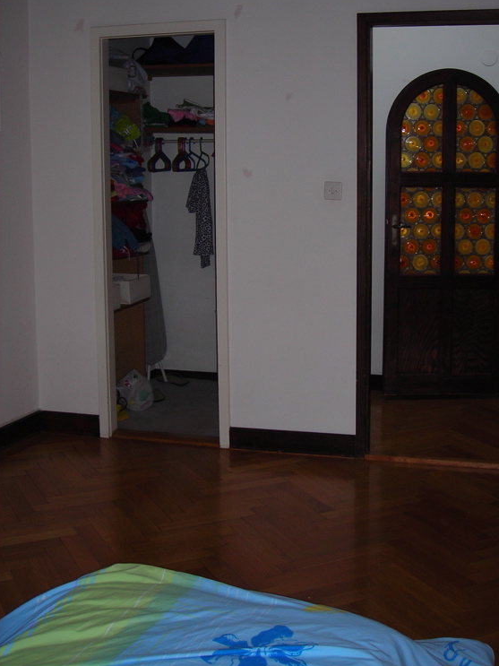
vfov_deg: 40.4
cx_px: 284
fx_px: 904
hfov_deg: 30.8
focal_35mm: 47
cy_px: 298
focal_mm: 6.8
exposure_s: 1/60.1
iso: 62
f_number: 3.3
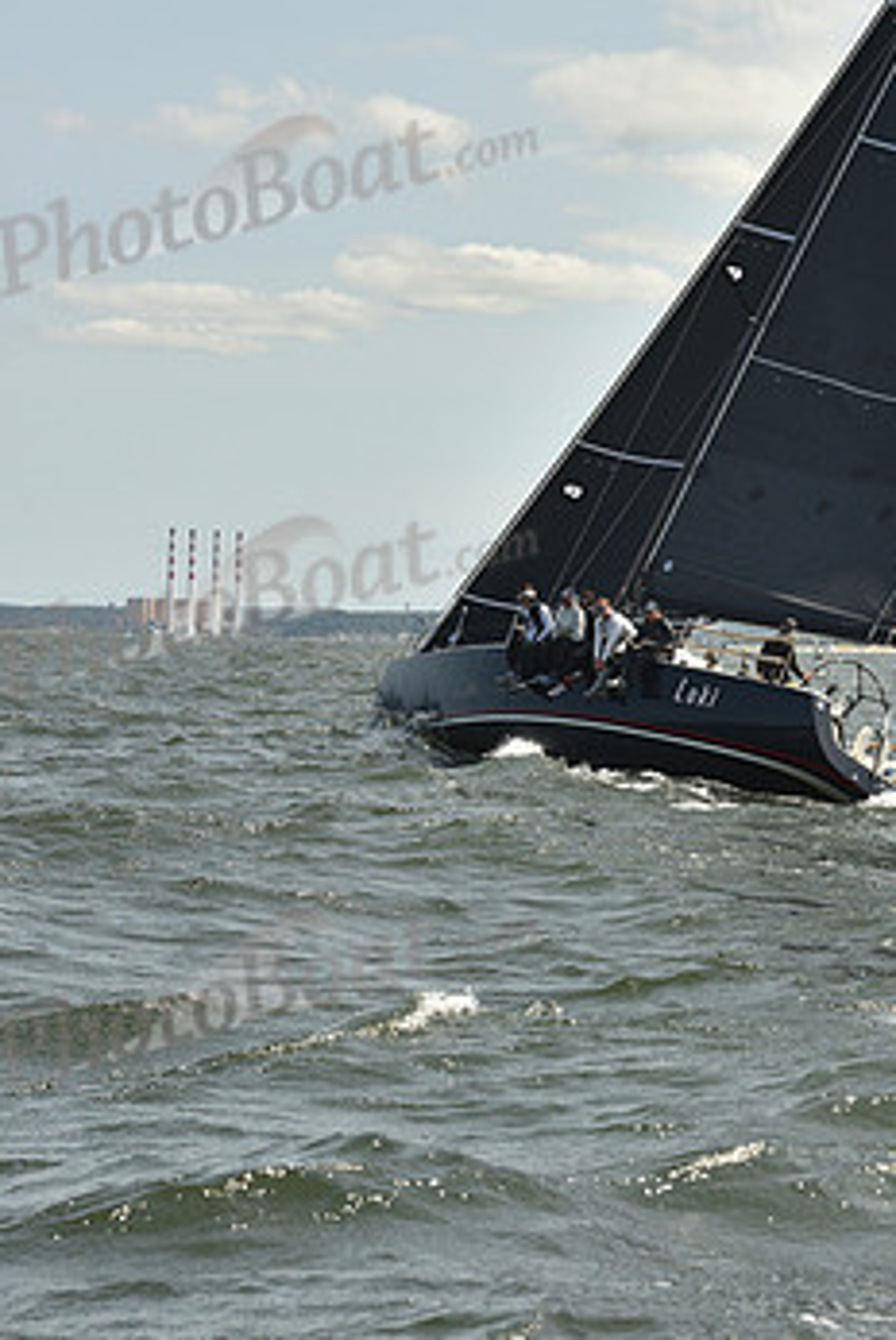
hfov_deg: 11.7
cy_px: 344
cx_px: 740
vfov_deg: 17.4
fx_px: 4359
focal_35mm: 117
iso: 250
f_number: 9
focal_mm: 70
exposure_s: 1/800
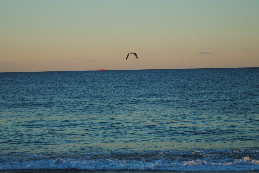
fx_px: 594
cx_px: 130
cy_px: 86
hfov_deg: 24.6
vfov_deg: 16.6
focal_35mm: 82
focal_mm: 55
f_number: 5.6
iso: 200
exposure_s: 1/320
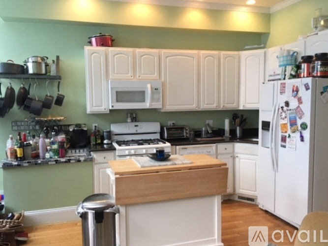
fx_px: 275
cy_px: 123
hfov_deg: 61.7
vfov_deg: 48.2
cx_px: 164
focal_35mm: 29
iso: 64
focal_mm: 4.15
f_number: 2.2
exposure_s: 1/30
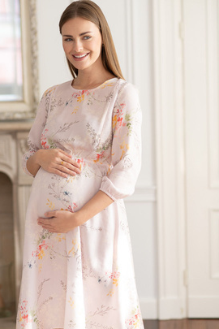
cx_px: 94
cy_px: 162
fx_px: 958
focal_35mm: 105
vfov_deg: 19.5
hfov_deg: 13.0
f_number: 2.5
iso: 200
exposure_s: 1/320
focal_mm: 85
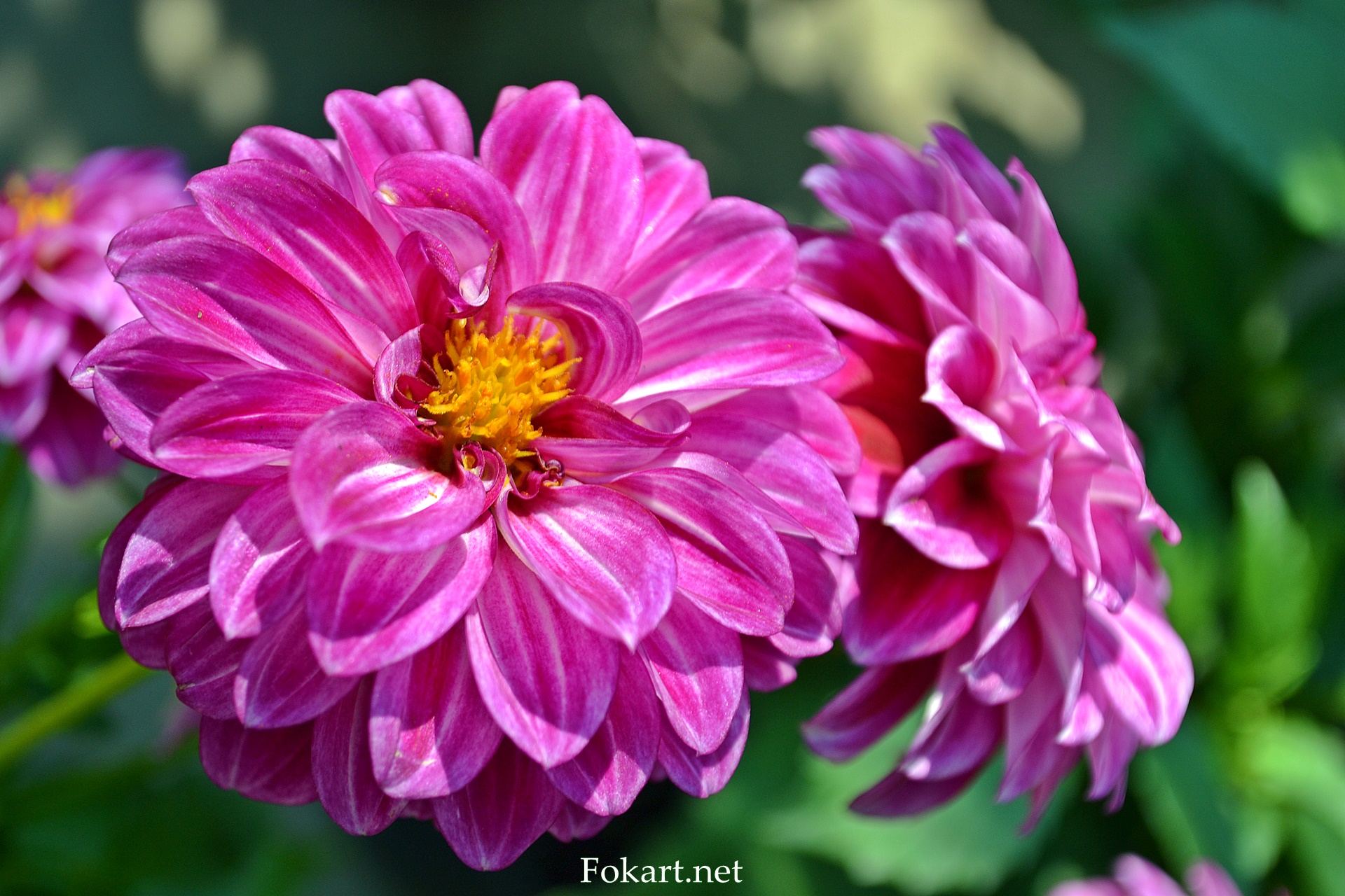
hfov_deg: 30.5
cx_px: 672
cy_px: 448
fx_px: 2466
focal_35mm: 66
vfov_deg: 20.6
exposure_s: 1/125
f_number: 5.6
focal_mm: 44
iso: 160
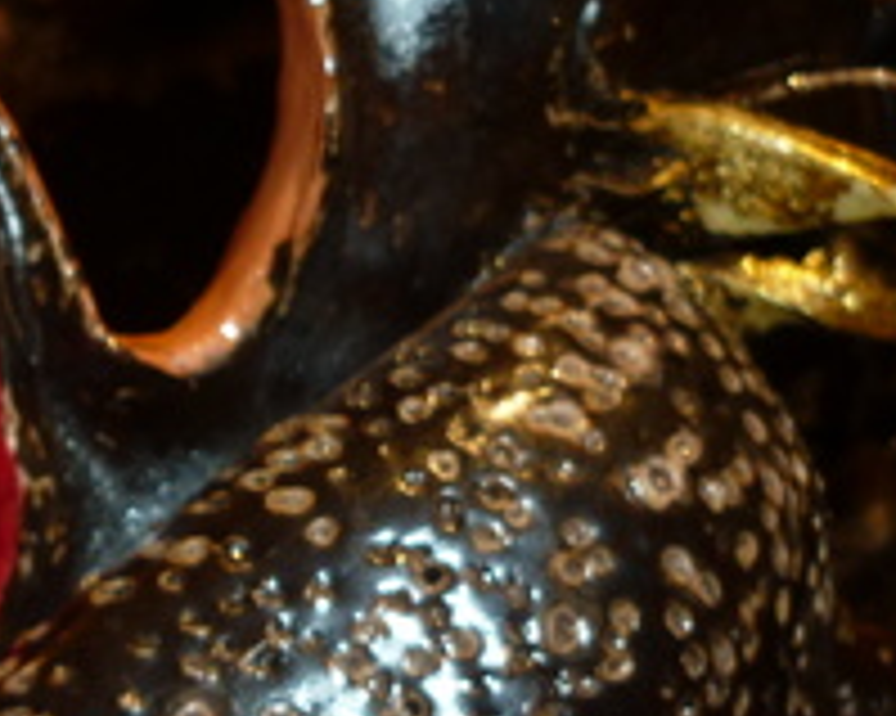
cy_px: 311
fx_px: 2571
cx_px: 0
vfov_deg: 15.8
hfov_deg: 19.2
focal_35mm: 97
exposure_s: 1/30
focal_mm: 5.5
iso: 100
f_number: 2.8
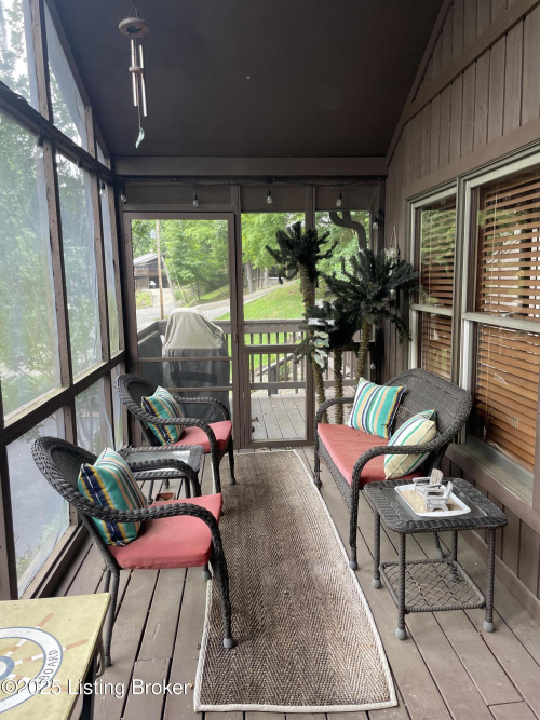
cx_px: 270
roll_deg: +2.3
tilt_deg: -7.5
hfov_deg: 53.0
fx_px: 541
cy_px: 360
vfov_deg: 67.3
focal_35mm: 26
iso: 125
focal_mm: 4.2
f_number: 1.6
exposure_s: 1/121
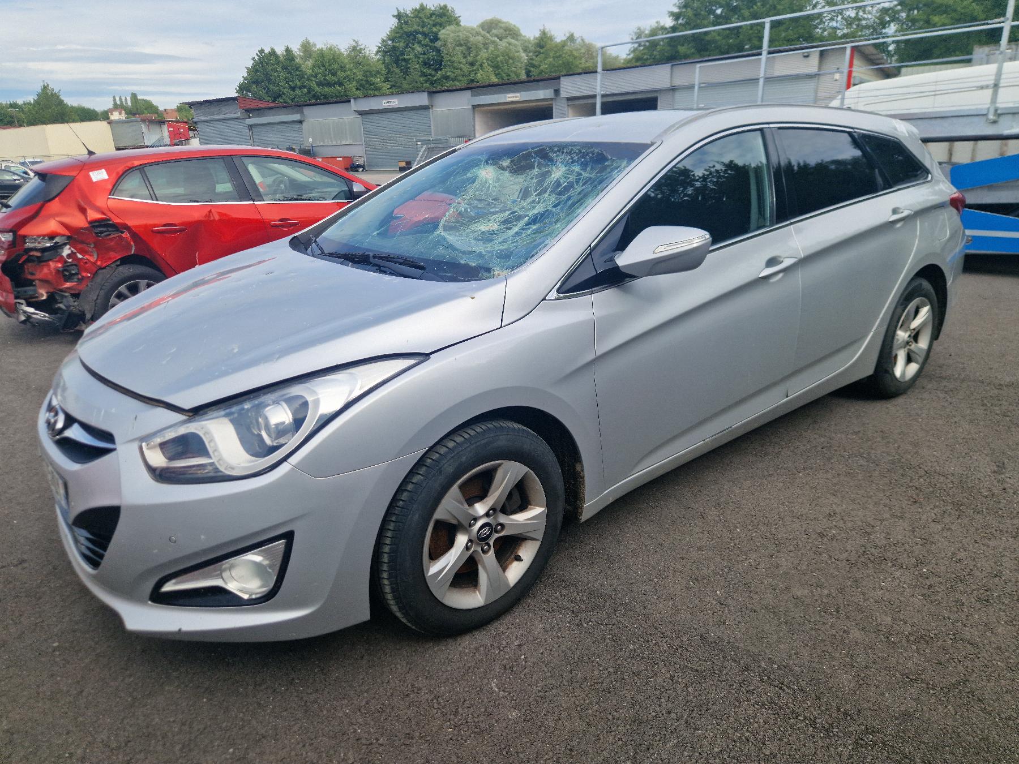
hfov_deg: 73.9
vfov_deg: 58.9
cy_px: 382
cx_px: 510
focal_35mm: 23
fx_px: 677
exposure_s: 1/1000
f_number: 1.8
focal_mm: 5.4
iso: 50
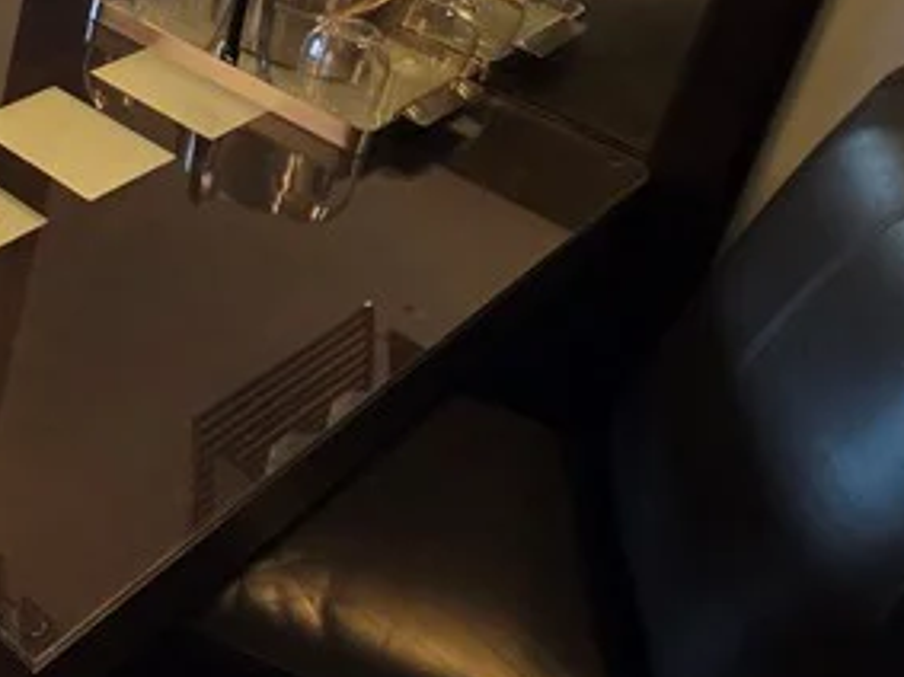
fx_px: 1227
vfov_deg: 26.0
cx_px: -428
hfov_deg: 28.1
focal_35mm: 47
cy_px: -220
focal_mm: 2.2
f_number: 1.9
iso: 200
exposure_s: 1/60
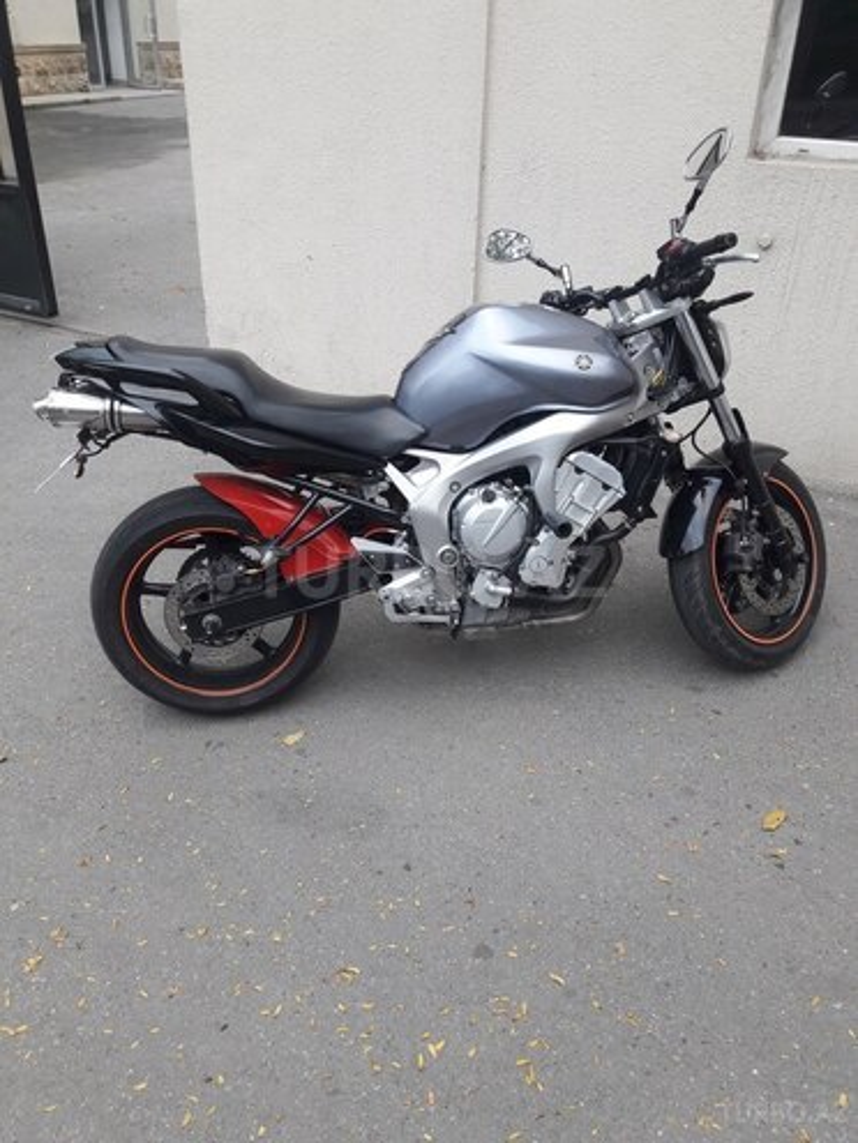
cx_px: 429
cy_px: 572
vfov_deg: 63.4
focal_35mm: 28
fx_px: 925
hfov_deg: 49.7
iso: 64
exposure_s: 1/100
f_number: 1.9
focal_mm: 3.7
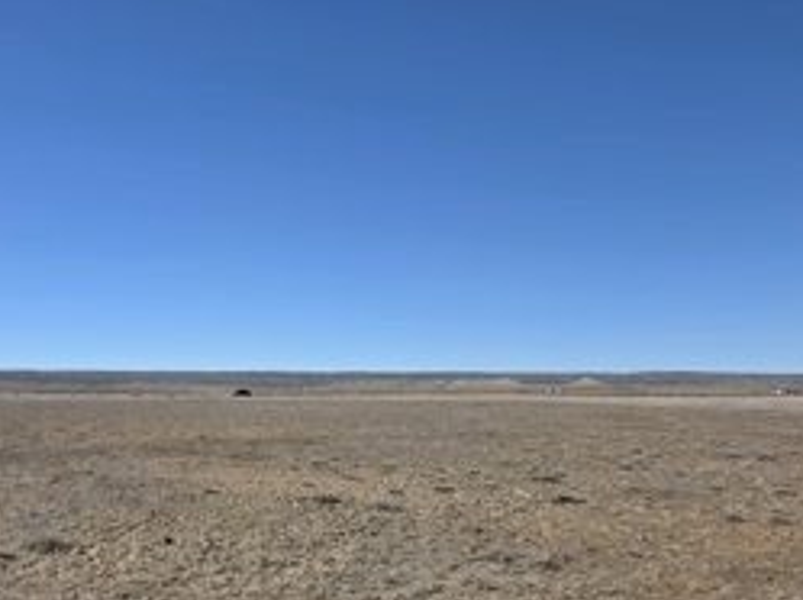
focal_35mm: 37
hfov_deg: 48.7
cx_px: 226
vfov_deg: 37.9
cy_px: 426
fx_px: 857
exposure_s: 1/7333
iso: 80
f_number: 1.7
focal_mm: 6.3
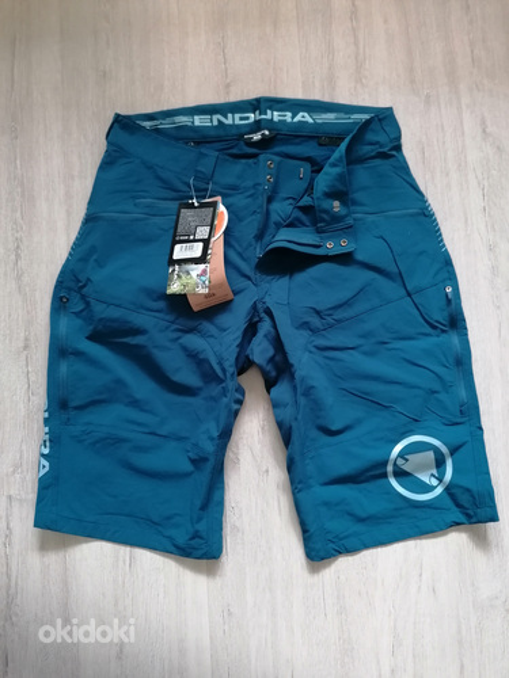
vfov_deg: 65.3
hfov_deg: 51.4
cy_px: 339
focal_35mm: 27
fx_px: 529
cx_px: 254
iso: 400
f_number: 1.8
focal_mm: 4.75
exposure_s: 1/33.3
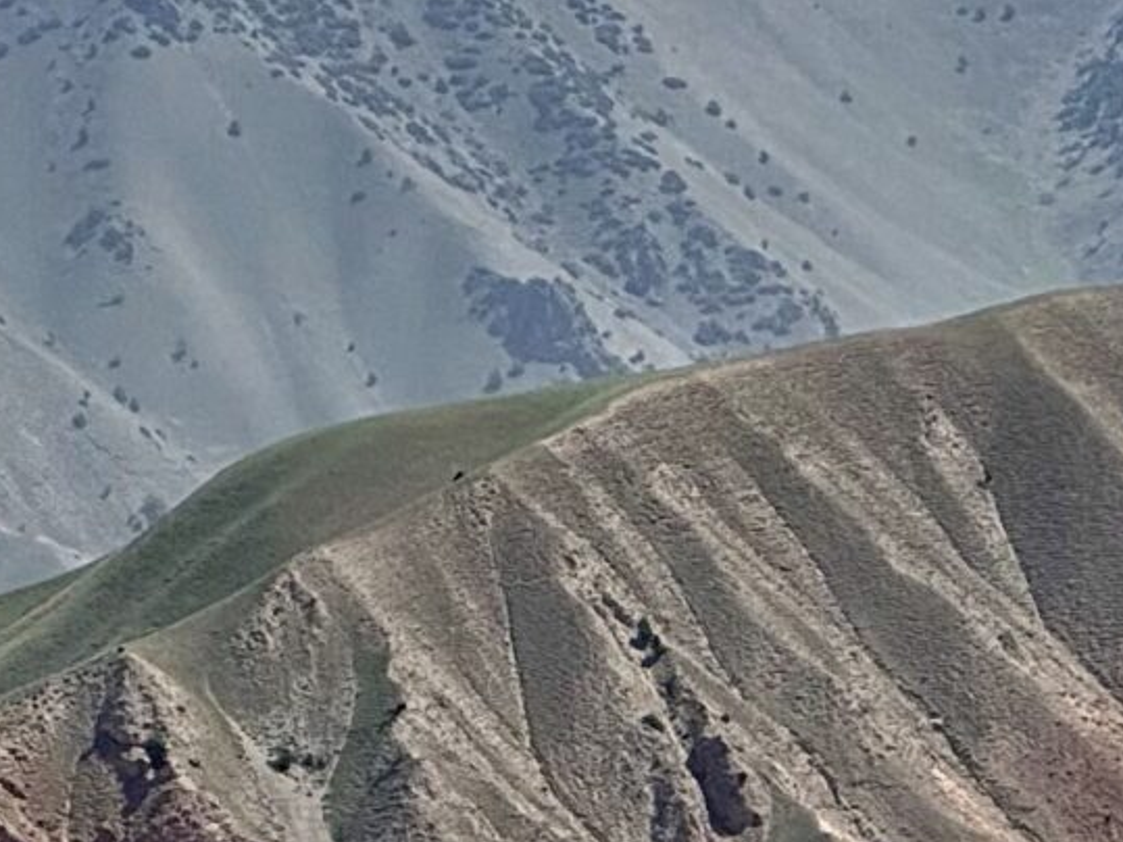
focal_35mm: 570
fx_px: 18488
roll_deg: +1.3
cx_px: -458
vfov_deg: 2.6
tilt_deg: +1.2
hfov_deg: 3.5
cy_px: 894
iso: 50
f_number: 2.8
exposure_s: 1/2024
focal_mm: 15.66
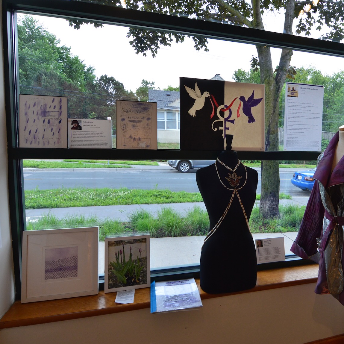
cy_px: 172
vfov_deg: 65.0
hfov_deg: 62.8
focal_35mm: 24
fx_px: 270
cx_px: 238
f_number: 9
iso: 400
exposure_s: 1/125
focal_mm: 12
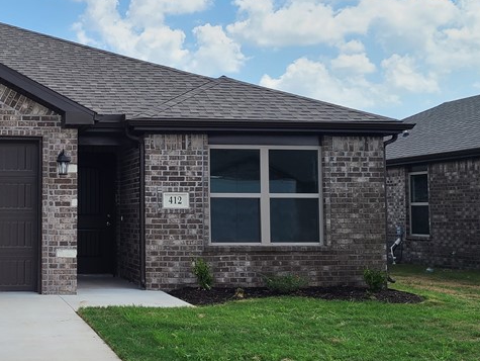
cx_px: 57
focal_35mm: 56
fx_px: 777
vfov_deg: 26.1
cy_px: 172
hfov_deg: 32.7
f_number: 1.8
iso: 40
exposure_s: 1/1823
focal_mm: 5.4
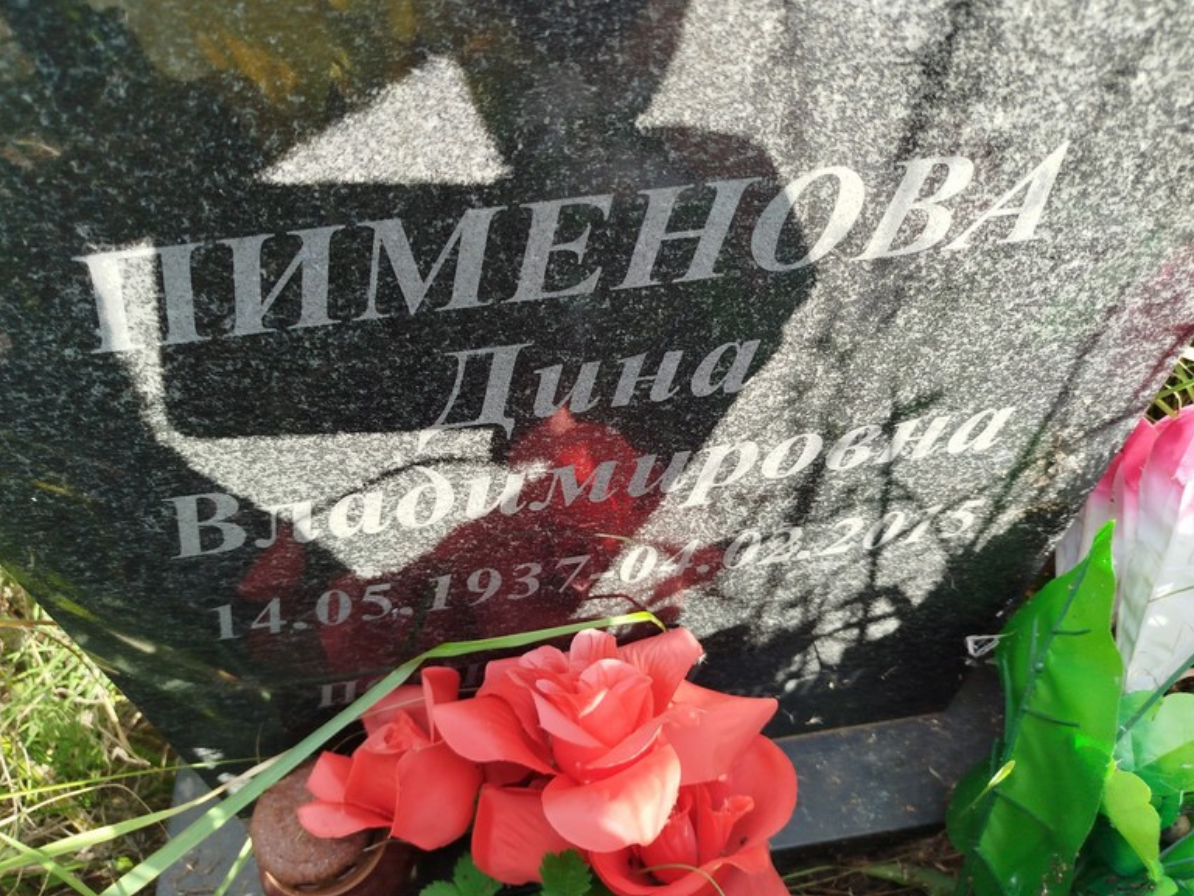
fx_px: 862
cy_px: 437
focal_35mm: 25
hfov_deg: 69.4
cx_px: 583
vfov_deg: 54.9
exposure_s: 1/175
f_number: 1.7
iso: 50
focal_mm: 5.31
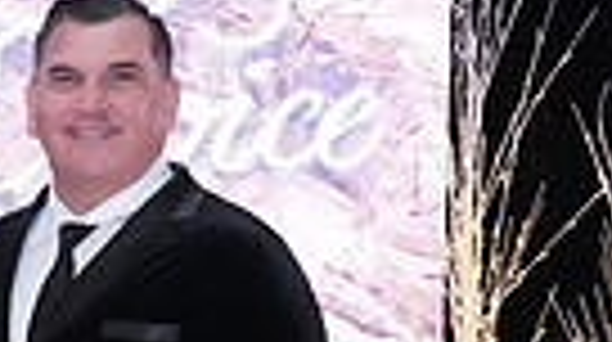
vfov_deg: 8.1
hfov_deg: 14.1
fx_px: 2317
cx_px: -315
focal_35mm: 143
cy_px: 650
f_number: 9
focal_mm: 32
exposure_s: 1/250
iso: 8000
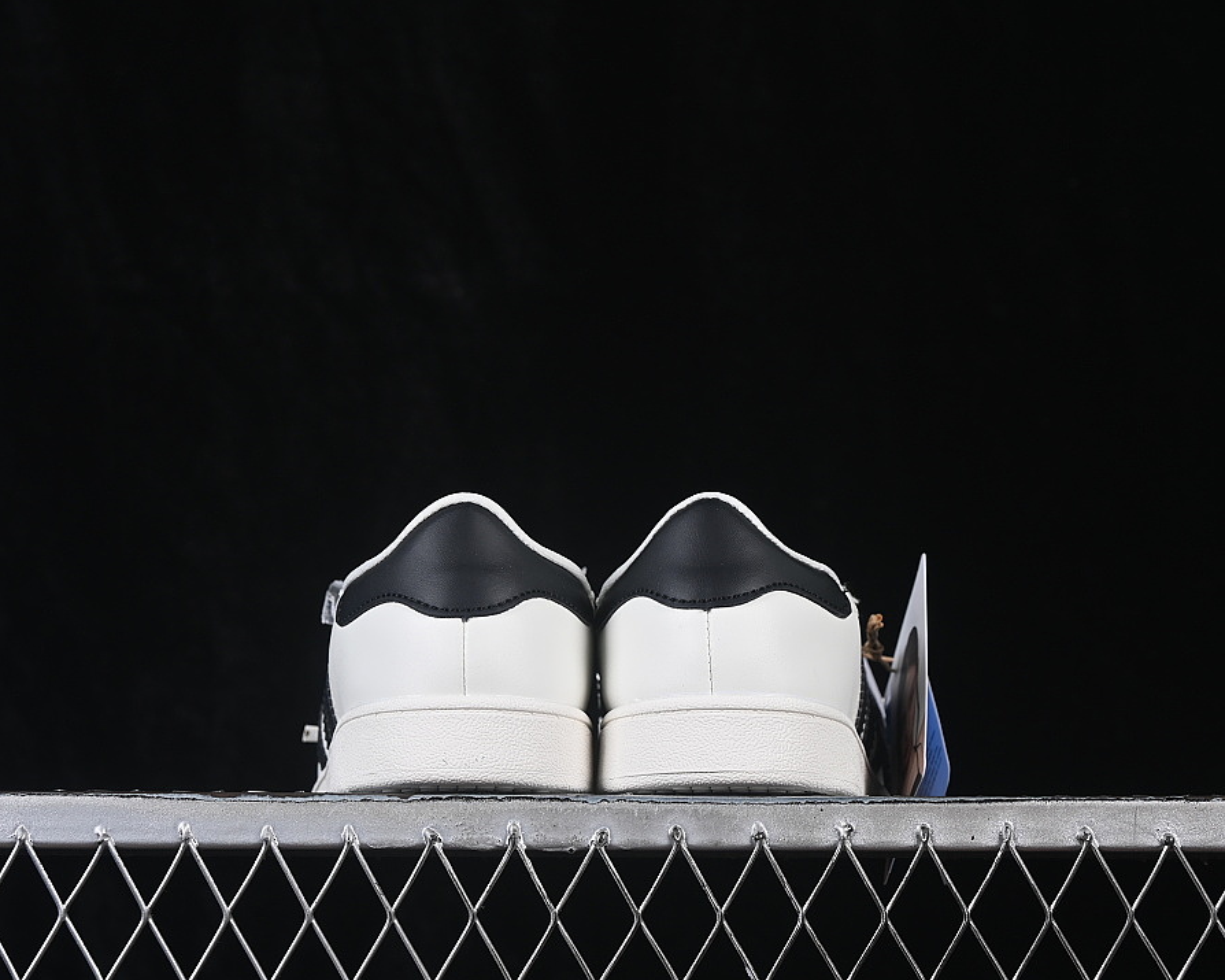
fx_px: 3081
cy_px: 489
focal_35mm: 85
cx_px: 606
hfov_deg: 22.5
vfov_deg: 18.1
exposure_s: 1/80
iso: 160
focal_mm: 50
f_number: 8
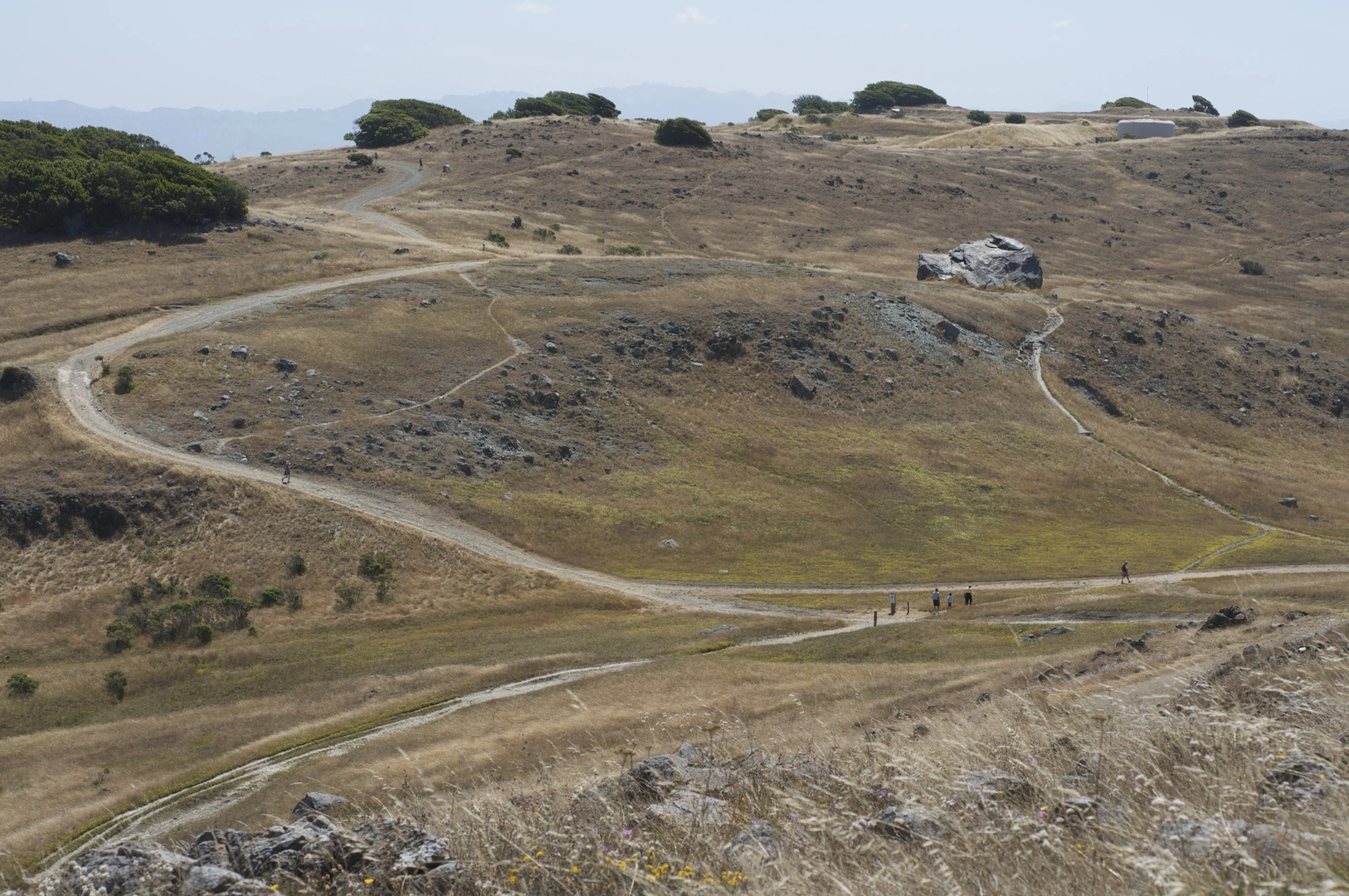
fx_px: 3368
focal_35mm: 90
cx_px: 674
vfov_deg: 15.2
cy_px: 448
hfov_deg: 22.6
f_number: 8
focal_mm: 60
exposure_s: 1/320
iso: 125
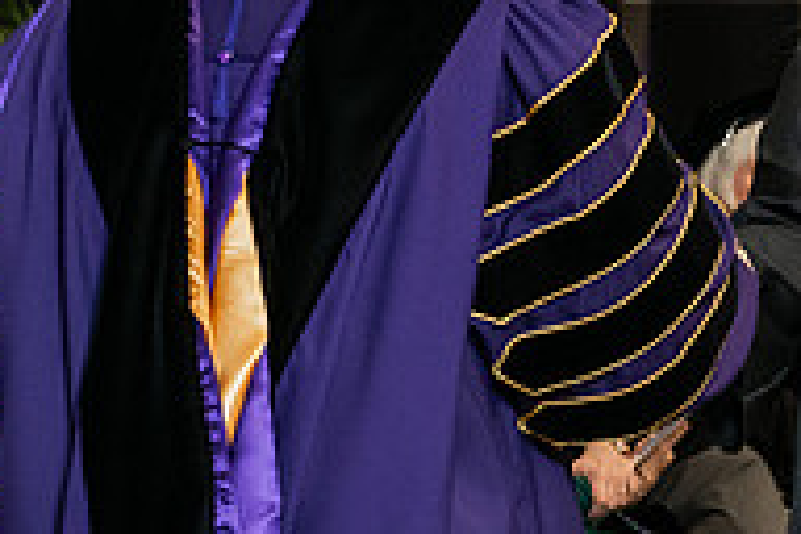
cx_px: 680
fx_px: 4427
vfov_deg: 6.9
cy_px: 73
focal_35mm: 199
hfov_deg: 10.3
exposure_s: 1/200
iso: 2500
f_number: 5
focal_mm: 66
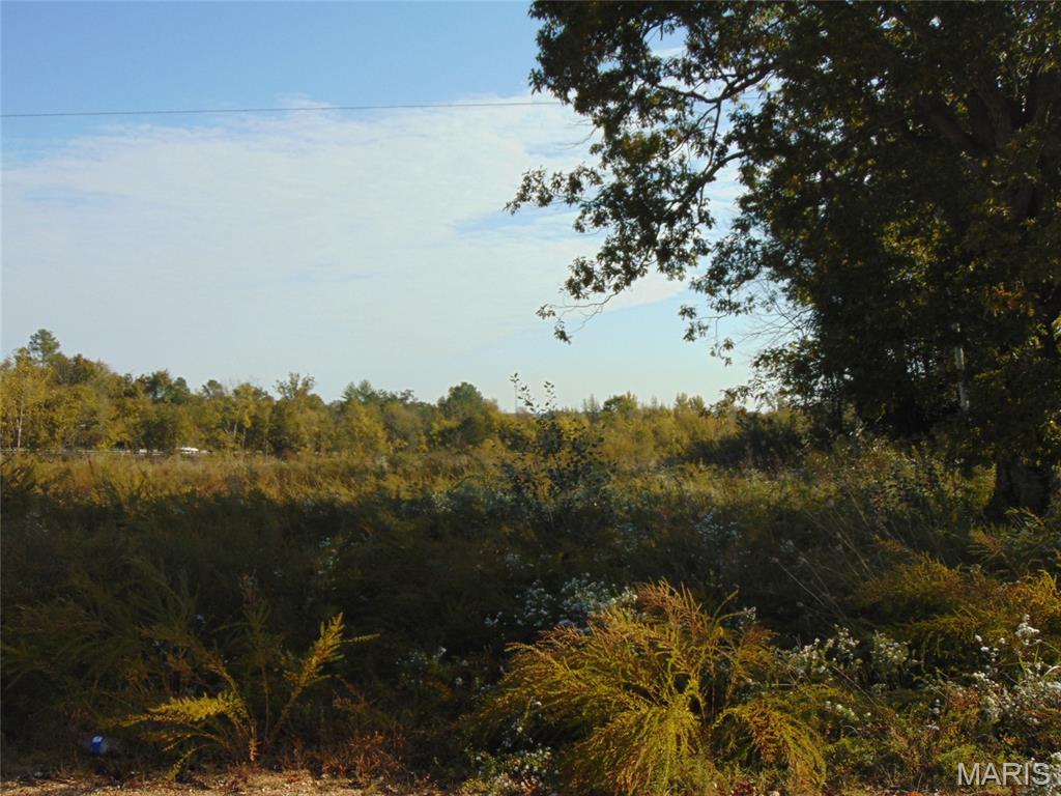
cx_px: 530
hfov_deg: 47.9
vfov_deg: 36.8
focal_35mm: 39
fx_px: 1195
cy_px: 398
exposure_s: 1/1000
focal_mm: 6.9
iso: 80
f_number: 3.3
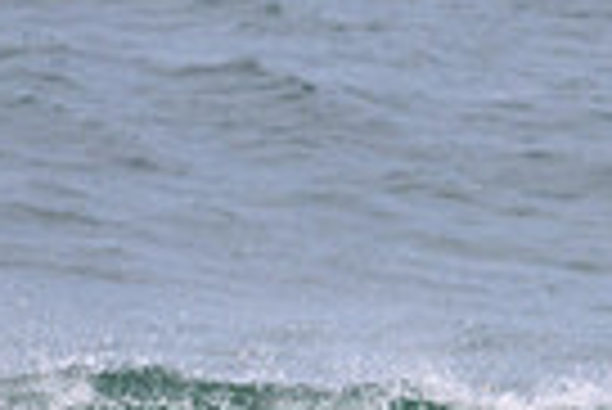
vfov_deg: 0.5
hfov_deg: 0.7
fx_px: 52075
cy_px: 841
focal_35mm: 3060
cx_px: 306
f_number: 11
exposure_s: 1/2000
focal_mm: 540
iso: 900
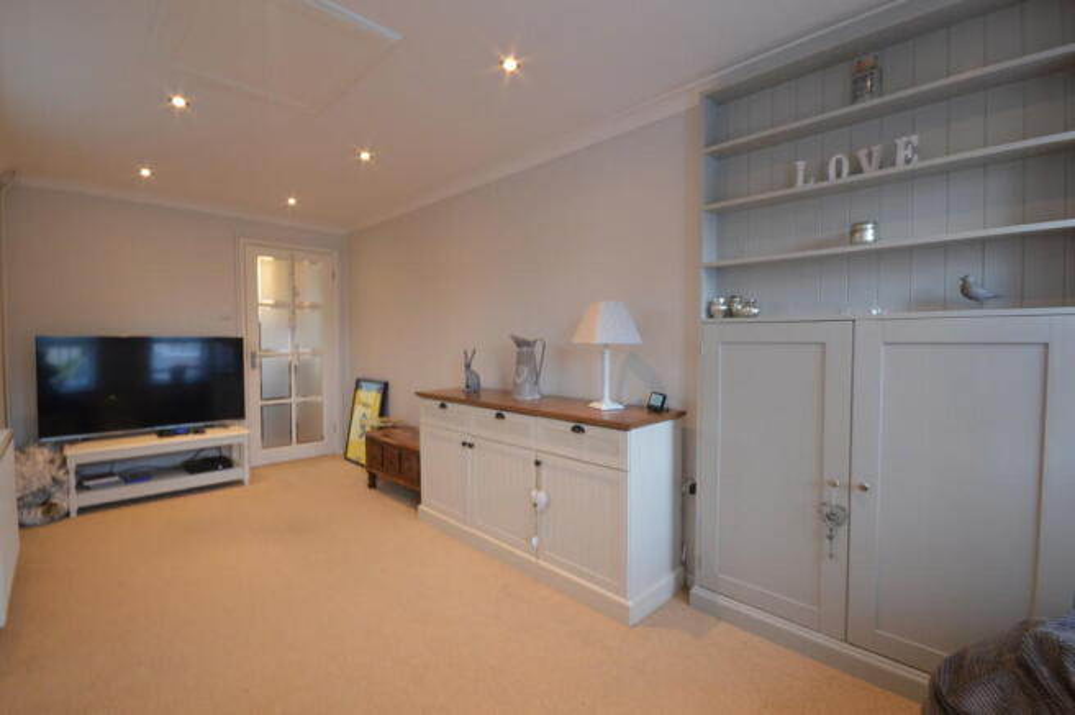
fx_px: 447
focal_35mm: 15
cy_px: 358
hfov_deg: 100.4
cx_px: 538
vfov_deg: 77.2
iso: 800
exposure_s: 1/3
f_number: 18
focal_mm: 10
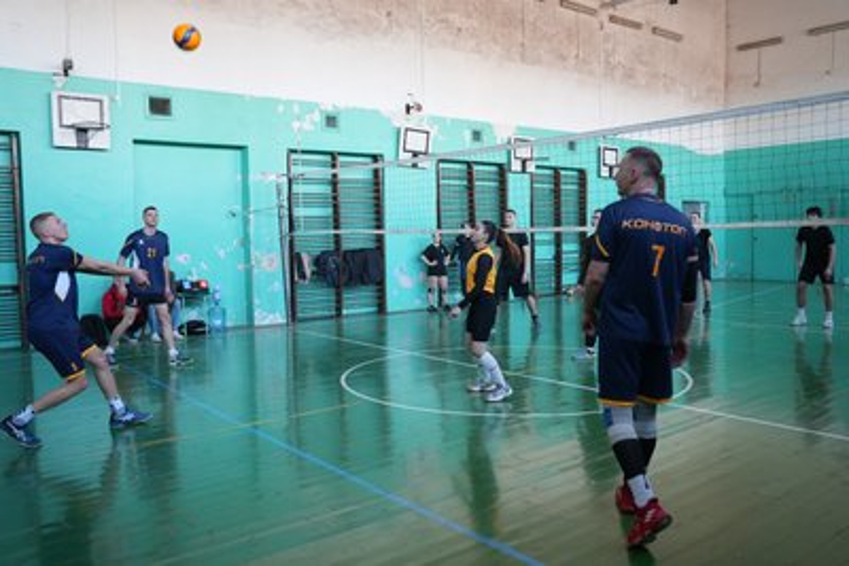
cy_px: 283
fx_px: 684
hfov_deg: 63.6
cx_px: 424
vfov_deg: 45.0
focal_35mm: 29
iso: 2500
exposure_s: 1/200
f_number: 2.8
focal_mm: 29
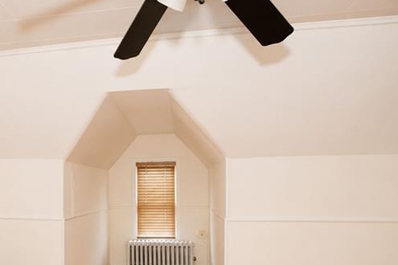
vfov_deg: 41.3
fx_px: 343
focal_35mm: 31
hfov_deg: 57.1
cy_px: 193
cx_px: 96
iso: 2000
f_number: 7.1
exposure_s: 1/60
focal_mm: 10
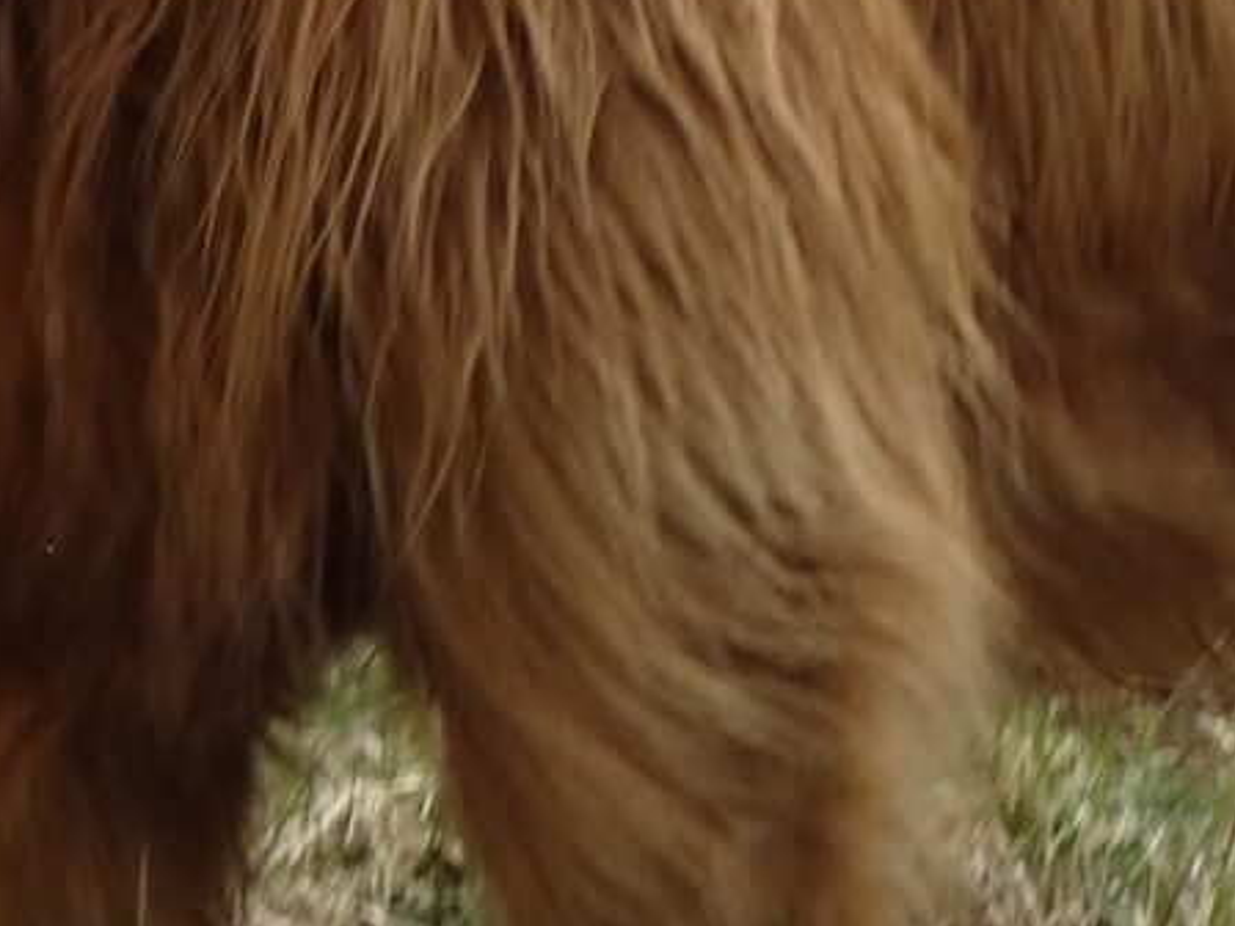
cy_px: -237
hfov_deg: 3.0
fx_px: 23797
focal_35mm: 667
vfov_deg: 2.2
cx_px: 463
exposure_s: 1/160
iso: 100
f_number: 5.6
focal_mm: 24.99
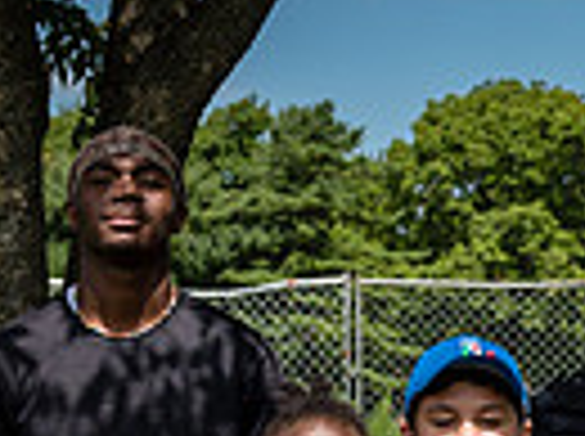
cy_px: 674
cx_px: 806
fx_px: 3036
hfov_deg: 10.7
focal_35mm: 180
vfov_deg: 8.0
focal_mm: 38
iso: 200
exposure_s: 1/1600
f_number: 5
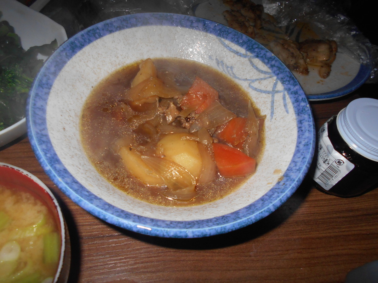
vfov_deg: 53.1
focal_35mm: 26
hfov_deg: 67.3
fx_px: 284
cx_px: 189
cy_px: 142
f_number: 8
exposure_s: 1/25
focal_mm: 4.6
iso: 200
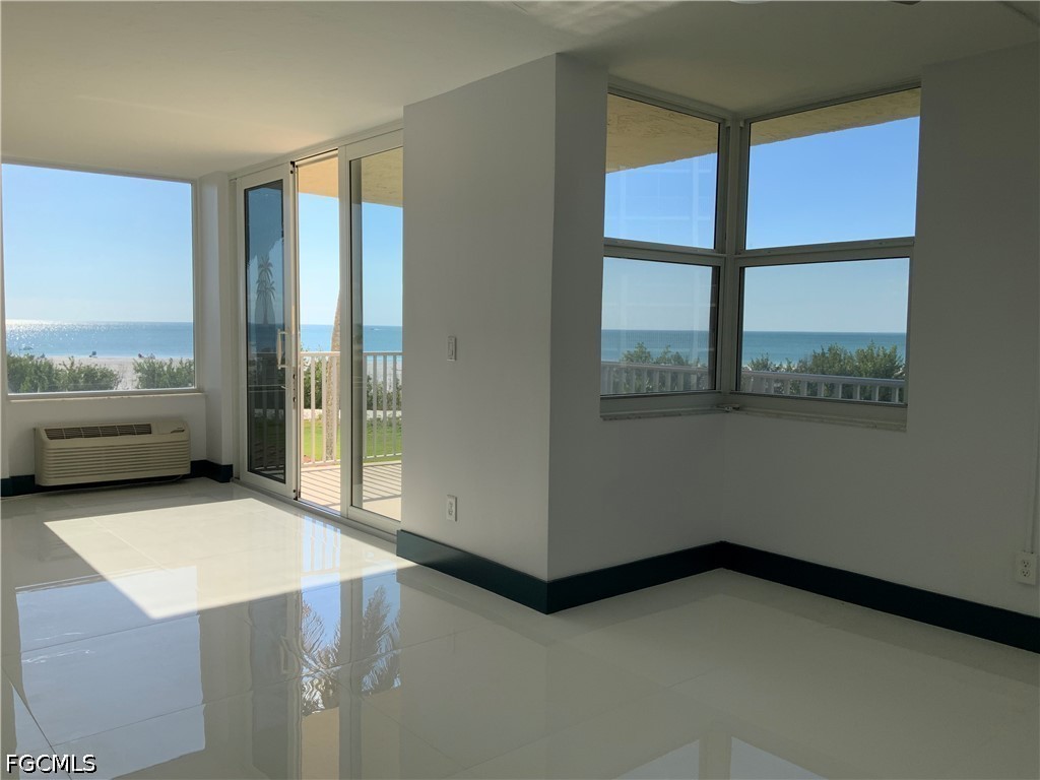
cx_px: 520
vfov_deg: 48.2
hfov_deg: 61.7
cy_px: 390
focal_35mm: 29
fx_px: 871
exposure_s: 1/545
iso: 16
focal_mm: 3
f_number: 1.8
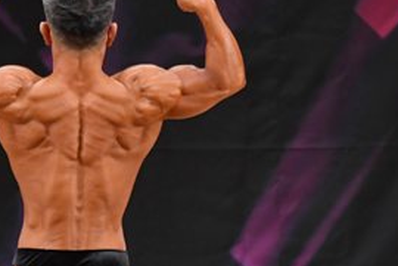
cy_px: 256
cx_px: 94
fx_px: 8578
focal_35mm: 776
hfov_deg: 2.7
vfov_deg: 1.8
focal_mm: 180
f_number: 5.6
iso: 3200
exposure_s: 1/400
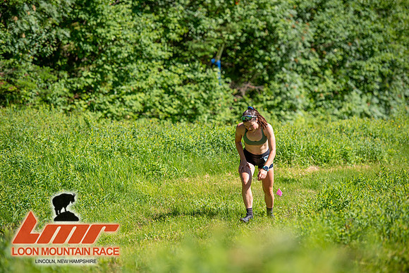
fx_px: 1818
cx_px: 204
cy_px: 136
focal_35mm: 160
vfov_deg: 8.6
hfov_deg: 12.8
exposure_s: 1/800
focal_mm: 160
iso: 100
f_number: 3.5
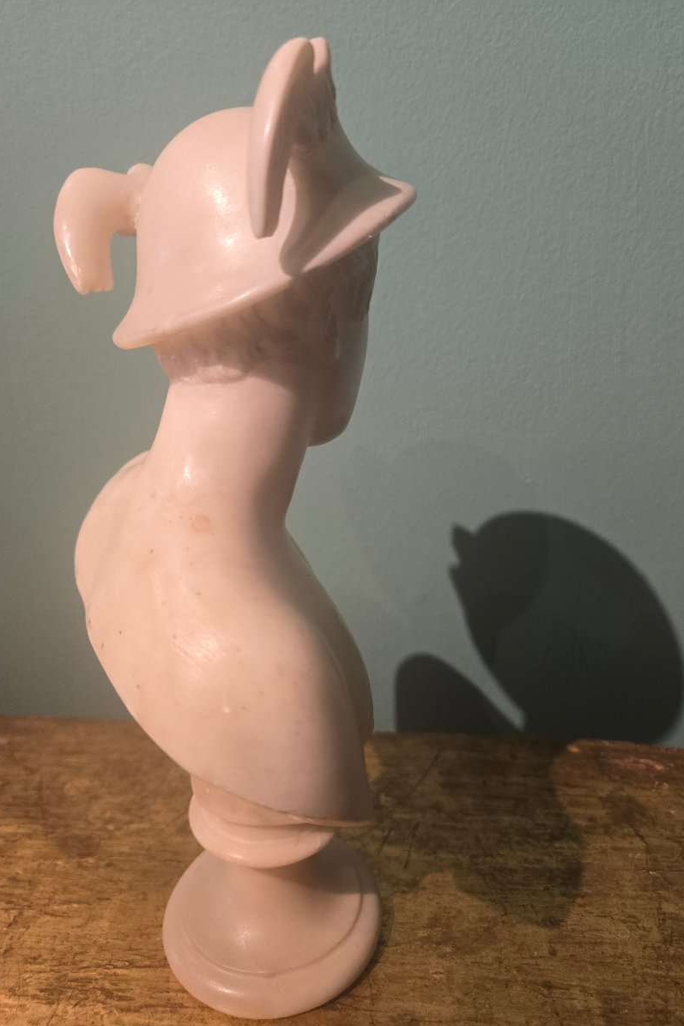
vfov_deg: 73.8
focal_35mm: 24
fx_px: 684
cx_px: 335
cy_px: 513
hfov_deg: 53.1
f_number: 1.8
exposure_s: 1/100
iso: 125
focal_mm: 5.4
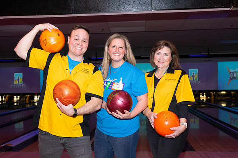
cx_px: 119
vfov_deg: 31.9
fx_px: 278
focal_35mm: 42
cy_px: 79
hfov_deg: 46.4
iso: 1600
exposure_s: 1/60
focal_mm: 42
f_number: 5.6
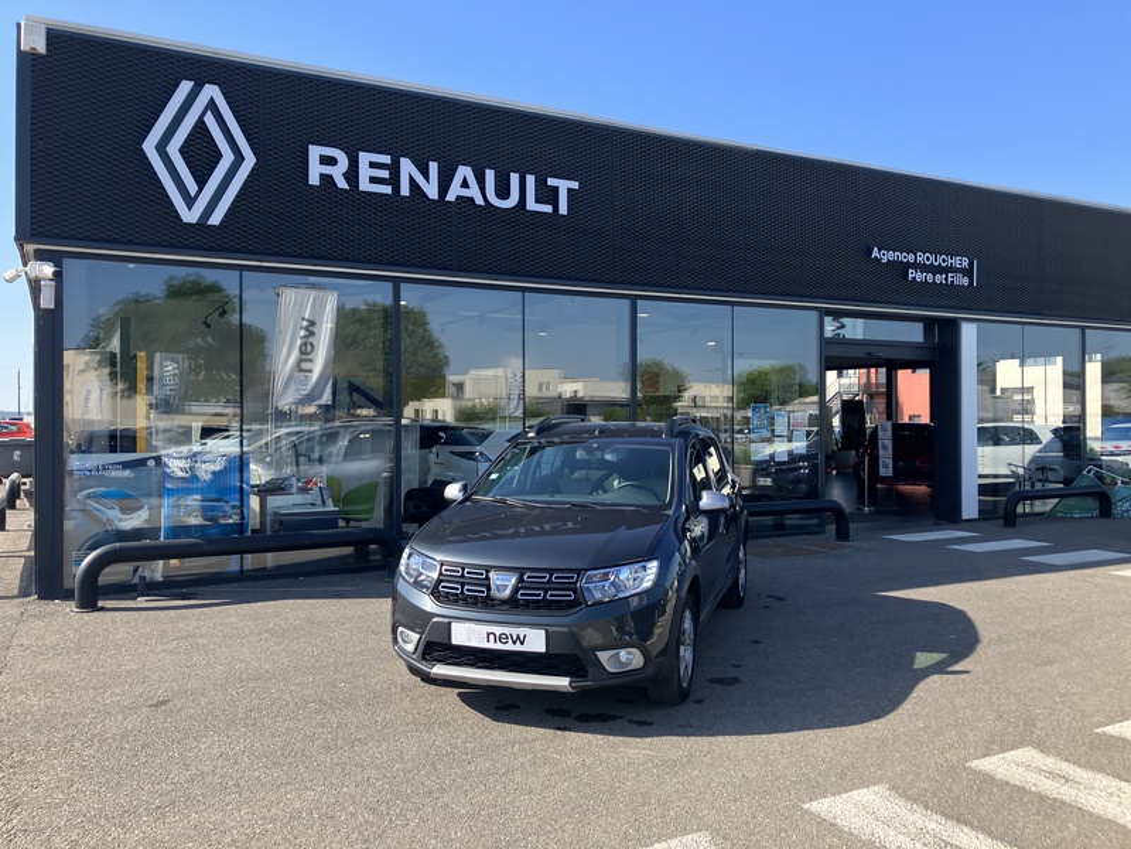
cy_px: 424
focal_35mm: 28
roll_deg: +1.5
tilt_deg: +0.2
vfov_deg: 49.7
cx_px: 566
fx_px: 915
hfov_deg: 63.4
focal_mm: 3.99
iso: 32
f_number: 1.8
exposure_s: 1/704
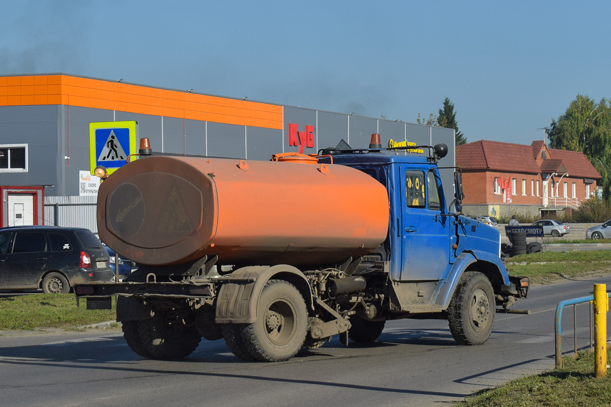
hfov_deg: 24.6
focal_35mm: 82
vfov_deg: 16.6
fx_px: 1400
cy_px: 204
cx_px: 306
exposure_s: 1/1250
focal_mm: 55
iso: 200
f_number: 7.1
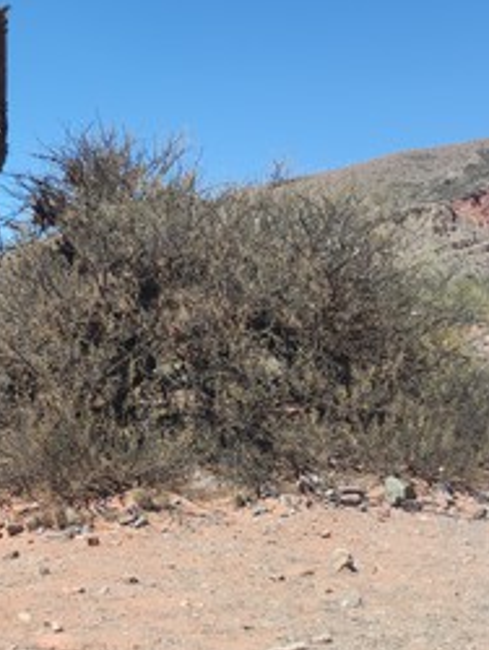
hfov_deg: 23.1
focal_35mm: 60
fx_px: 1128
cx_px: -43
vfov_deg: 29.2
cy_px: -60
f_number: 1.89
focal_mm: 5.43
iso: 100
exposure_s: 1/917
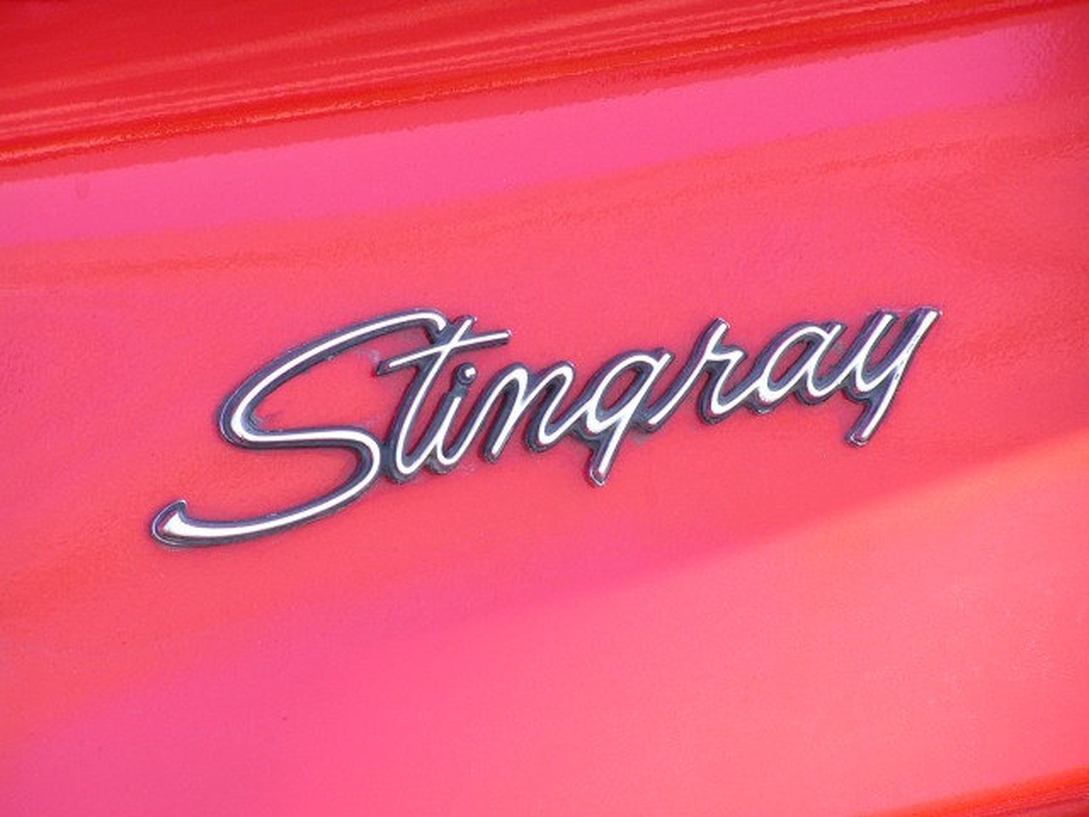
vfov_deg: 6.0
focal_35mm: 249
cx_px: 544
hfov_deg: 8.0
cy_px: 408
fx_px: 7833
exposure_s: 1/250
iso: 80
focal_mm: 41.4
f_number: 3.2
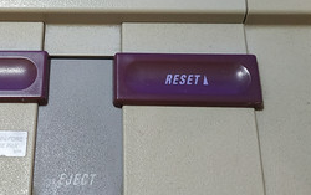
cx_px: 97
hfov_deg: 31.2
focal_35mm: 65
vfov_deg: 19.7
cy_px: 16
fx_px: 552
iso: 400
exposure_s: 1/20
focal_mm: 3.94
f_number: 1.9
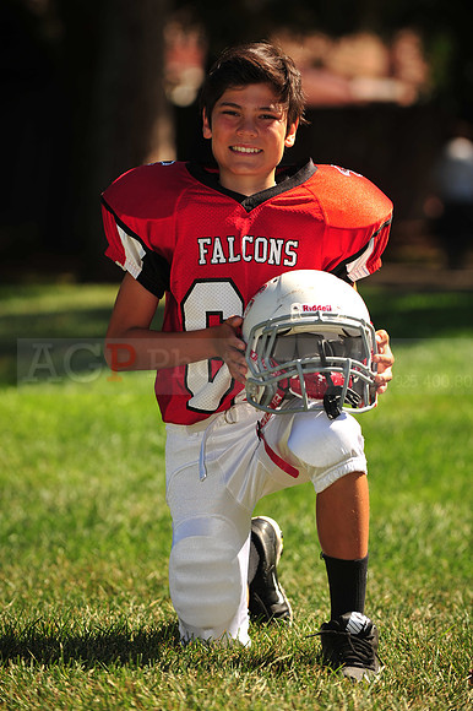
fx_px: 3946
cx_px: 236
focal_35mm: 200
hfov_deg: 6.9
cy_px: 356
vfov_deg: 10.3
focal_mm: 200
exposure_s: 1/640
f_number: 4.5
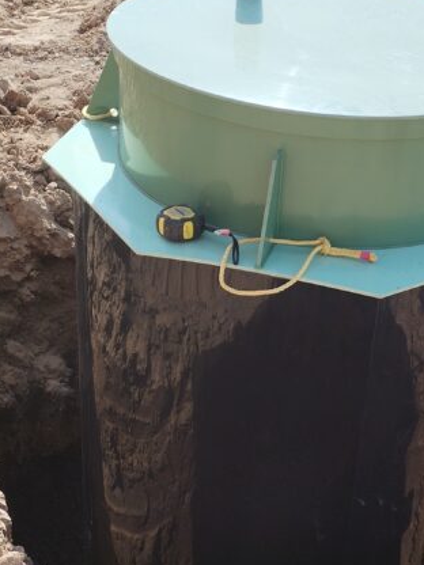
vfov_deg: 30.3
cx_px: 321
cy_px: 269
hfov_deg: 22.7
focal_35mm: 64
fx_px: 1045
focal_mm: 4.75
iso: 100
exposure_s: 1/1400
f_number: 1.8
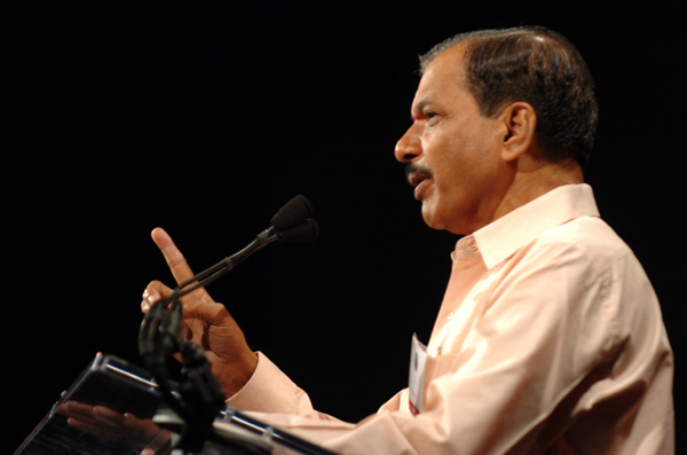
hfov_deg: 8.9
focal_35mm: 232
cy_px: 228
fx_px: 4426
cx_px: 344
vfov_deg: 5.9
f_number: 2.8
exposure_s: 1/160
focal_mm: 155
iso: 400
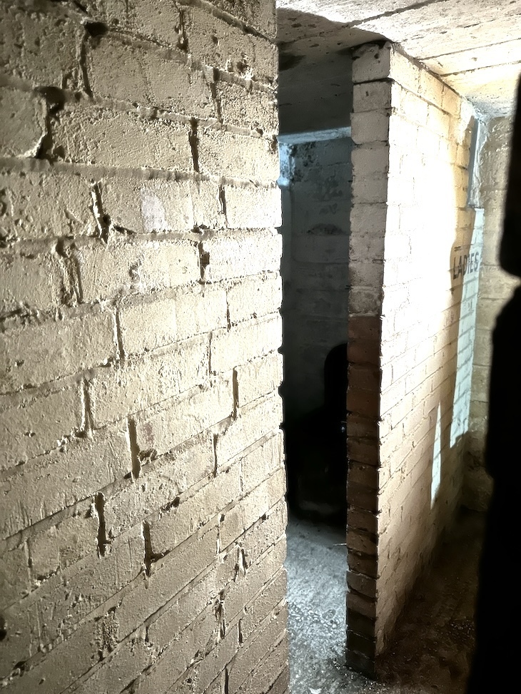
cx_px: 260
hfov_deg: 56.8
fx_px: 482
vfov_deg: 71.6
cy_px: 347
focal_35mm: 24
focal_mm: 6.86
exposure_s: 1/15
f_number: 1.78
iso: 3200
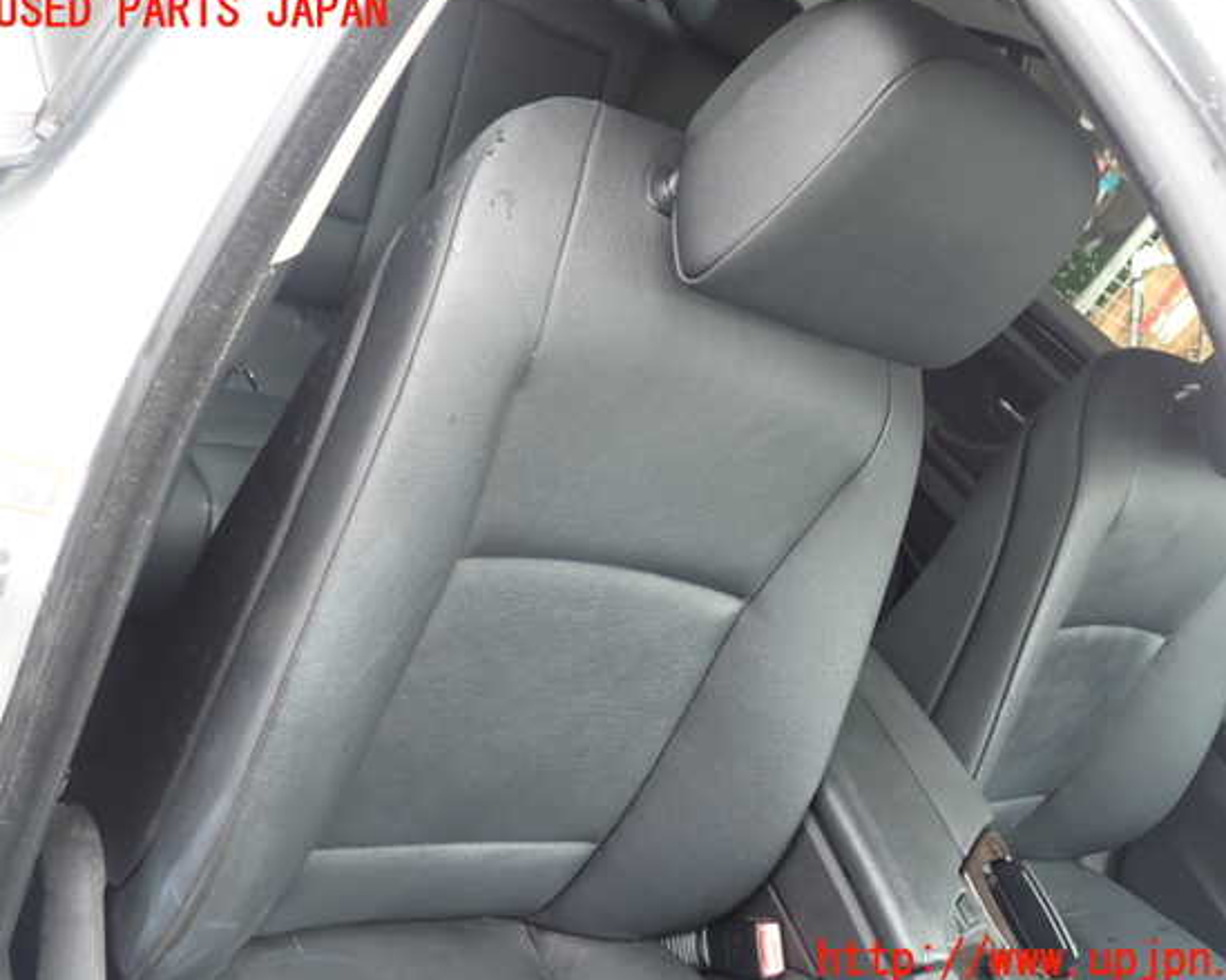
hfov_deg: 55.6
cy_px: 487
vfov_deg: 45.8
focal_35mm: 32
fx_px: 1161
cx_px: 652
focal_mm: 5.4
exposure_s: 1/80
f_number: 2.3
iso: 100
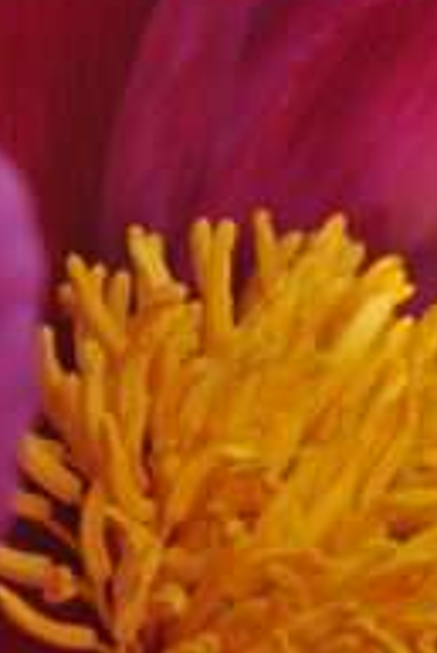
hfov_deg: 1.3
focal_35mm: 1094
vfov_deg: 1.9
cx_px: 290
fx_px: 19883
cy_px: 474
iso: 500
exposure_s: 1/500
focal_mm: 200
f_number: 11
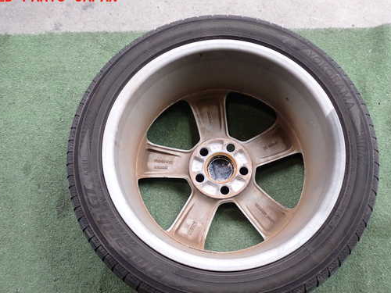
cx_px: 210
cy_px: 163
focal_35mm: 36
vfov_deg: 39.6
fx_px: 407
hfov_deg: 51.3
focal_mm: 5.4
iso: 200
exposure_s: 1/100
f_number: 2.3
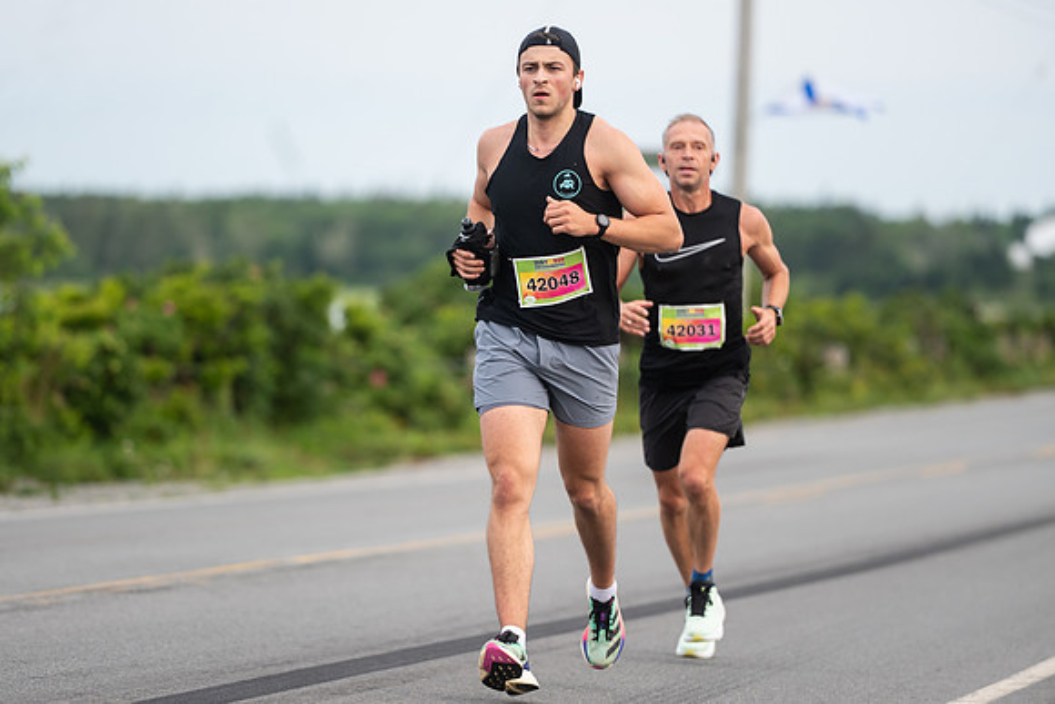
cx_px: 479
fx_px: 6396
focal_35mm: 218
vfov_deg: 6.3
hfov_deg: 9.4
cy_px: 345
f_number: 4
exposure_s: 1/800
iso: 500
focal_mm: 200
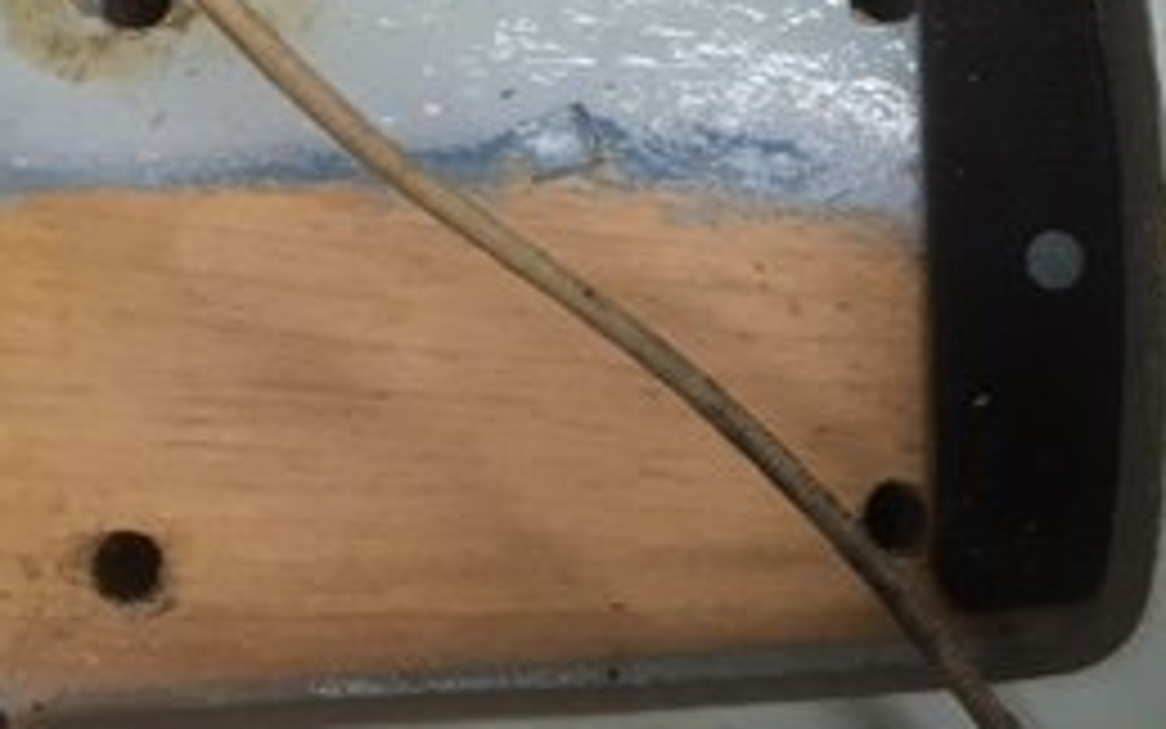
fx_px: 2416
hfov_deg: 25.5
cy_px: 9
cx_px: 1216
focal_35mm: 76
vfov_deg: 16.8
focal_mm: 4.15
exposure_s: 1/33
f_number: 2.2
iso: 40
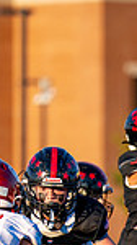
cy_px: 304
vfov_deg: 1.9
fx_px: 7433
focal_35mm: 1147
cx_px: 300
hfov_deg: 1.1
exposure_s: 1/1000
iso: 100
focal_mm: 200
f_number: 2.8
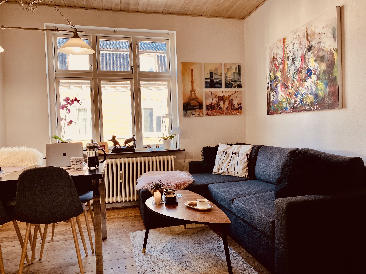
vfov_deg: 53.1
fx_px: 275
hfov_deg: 67.3
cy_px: 137
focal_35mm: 26
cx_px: 183
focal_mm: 4.25
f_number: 1.8
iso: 125
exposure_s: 1/100
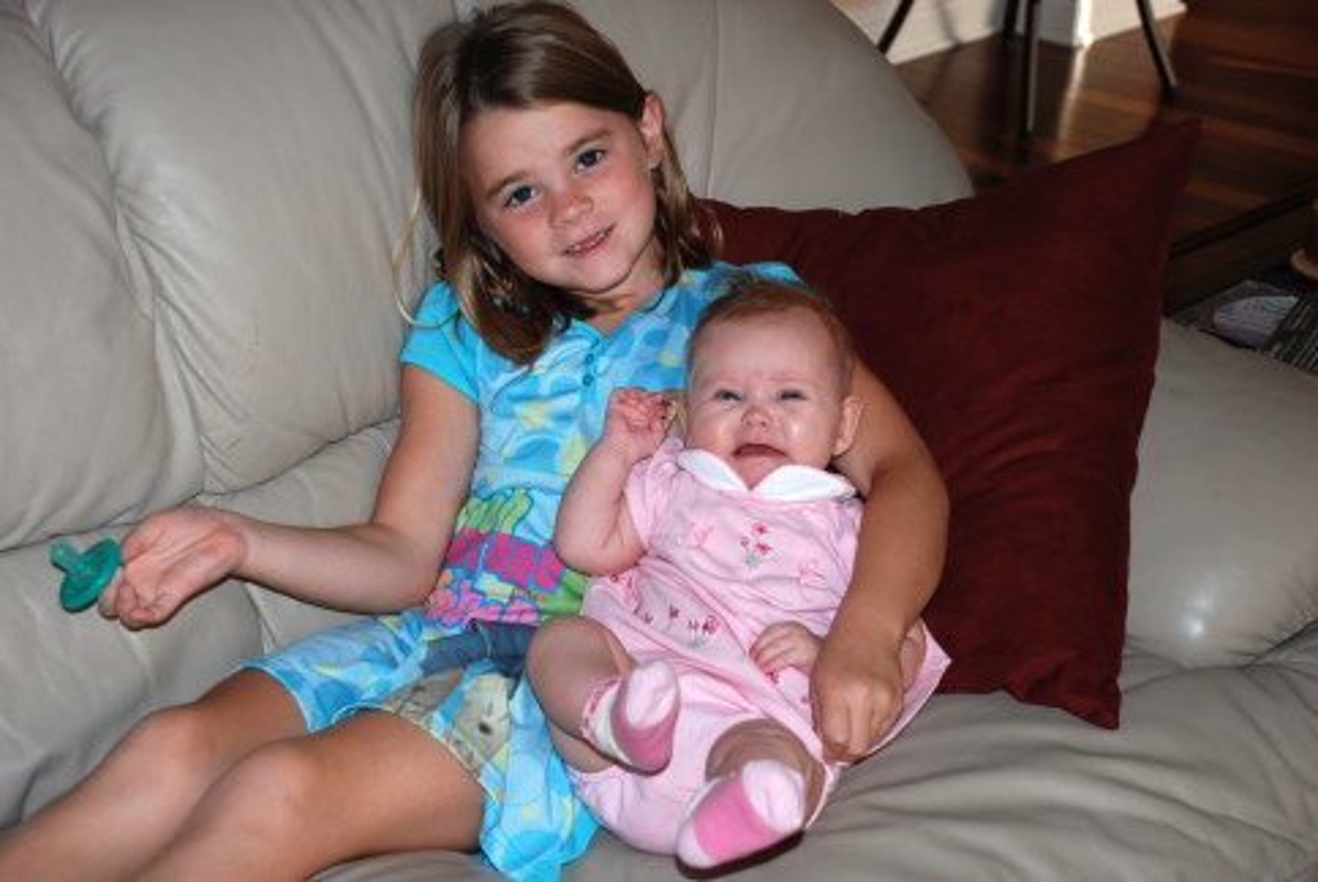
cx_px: 659
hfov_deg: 33.4
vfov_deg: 22.7
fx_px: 2199
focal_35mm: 60
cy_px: 441
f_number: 4.5
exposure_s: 1/60
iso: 200
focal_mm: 40
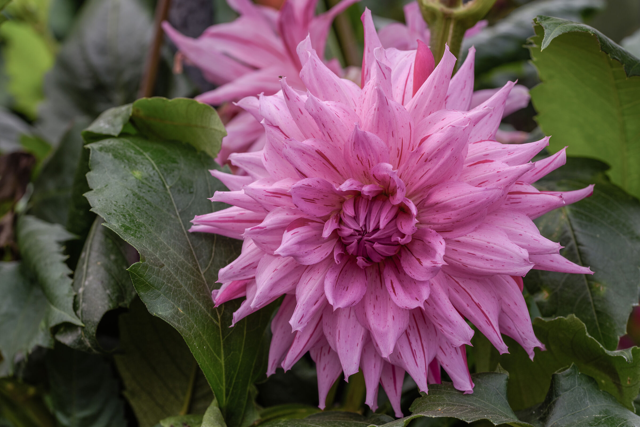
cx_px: 320
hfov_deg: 19.4
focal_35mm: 105
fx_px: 1867
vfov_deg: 13.1
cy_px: 214
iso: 100
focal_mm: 105
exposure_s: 1/60
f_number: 9
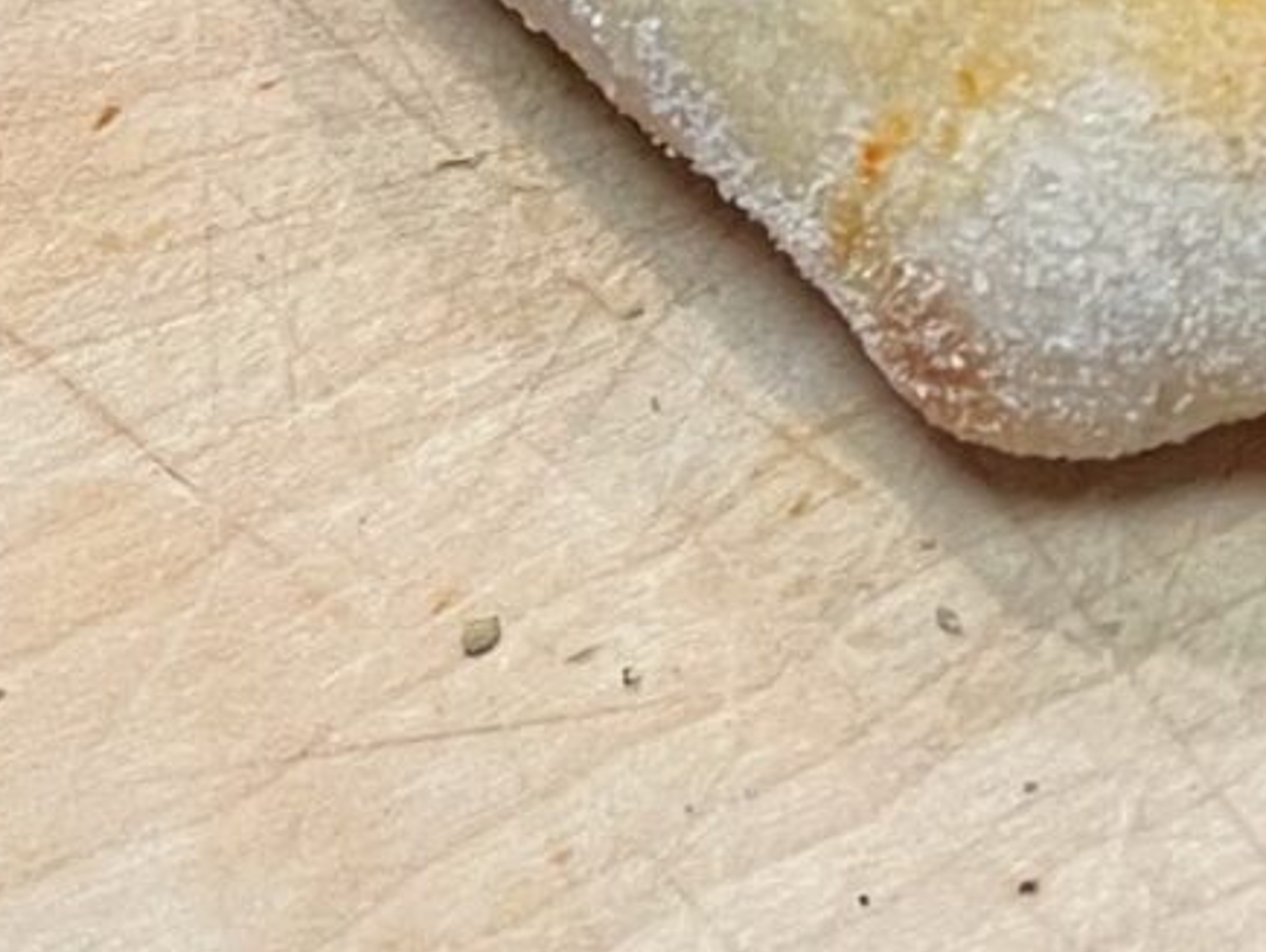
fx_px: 5381
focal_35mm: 147
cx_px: 2523
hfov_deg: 12.0
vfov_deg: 9.6
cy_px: -771
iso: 125
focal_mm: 5.1
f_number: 1.6
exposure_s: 1/50
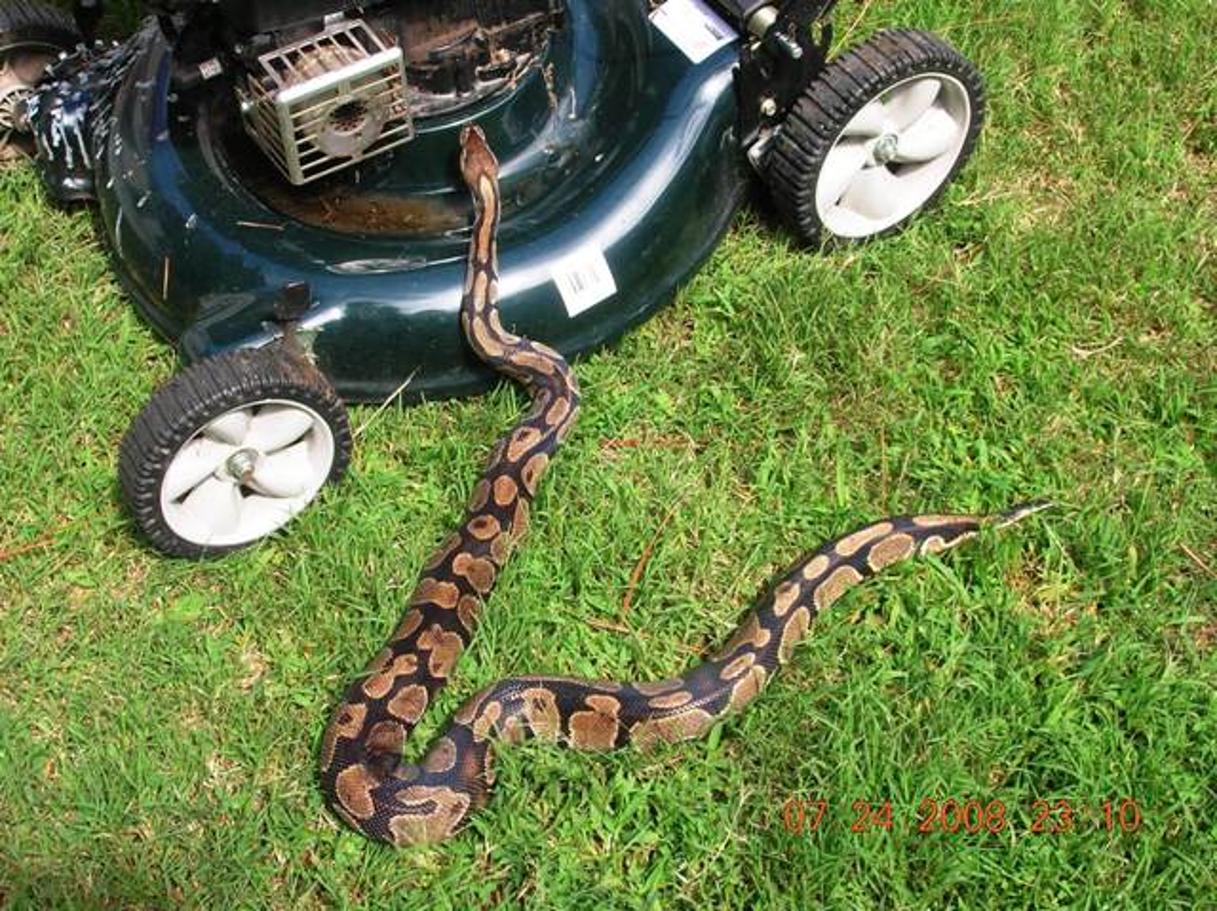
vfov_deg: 29.1
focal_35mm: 50
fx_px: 1757
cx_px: 608
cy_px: 456
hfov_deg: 38.2
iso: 50
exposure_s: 1/93.3
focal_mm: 8.4
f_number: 5.6
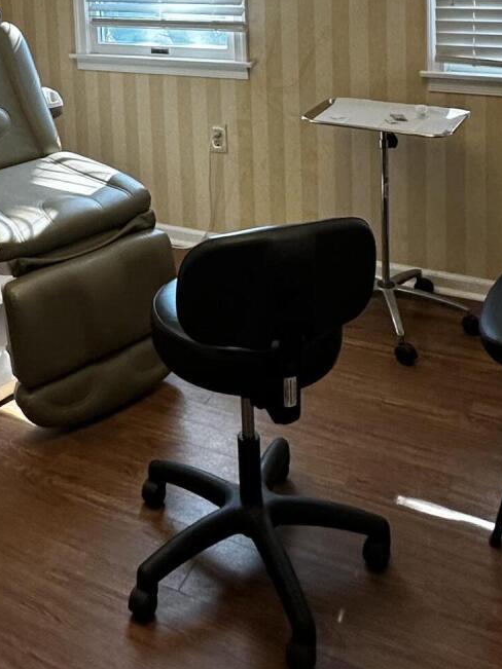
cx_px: 100
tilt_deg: -5.8
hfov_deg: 32.6
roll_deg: +3.2
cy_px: 12
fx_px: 832
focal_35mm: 43
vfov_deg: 39.2
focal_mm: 2.22
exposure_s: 1/120
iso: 200
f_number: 2.2
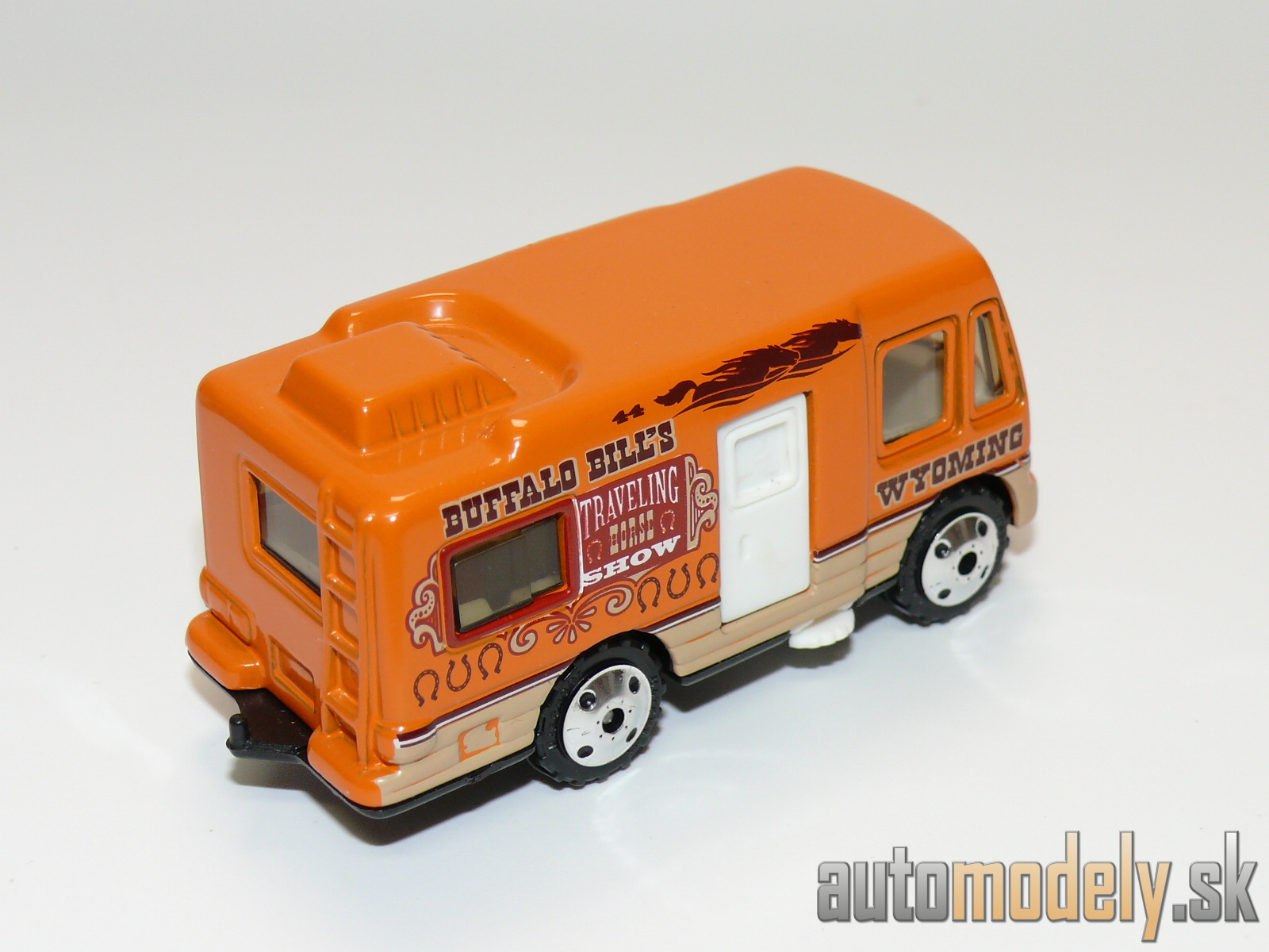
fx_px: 2713
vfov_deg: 19.9
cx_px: 634
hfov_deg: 26.3
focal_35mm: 74
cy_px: 476
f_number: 4
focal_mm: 11.1
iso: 100
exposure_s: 1/30
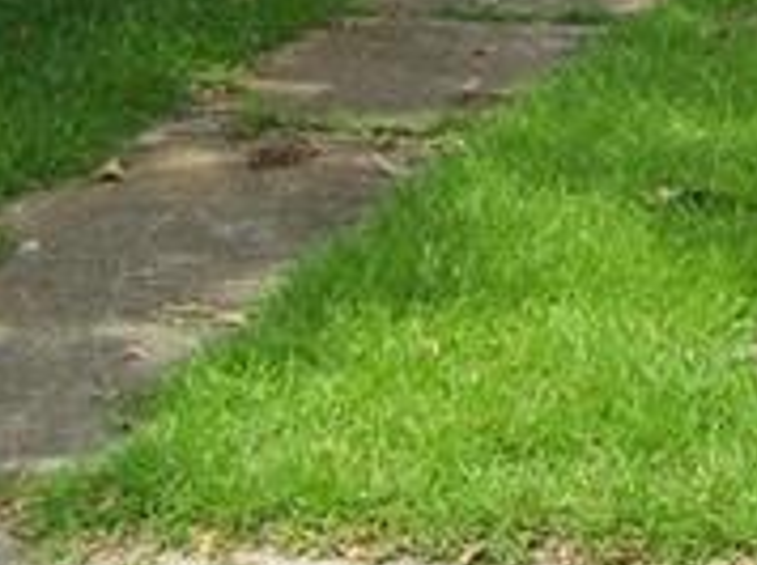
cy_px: -387
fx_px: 2992
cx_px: 872
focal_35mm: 137
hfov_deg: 14.0
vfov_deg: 10.3
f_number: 4
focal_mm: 6.3
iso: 64
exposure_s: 1/320
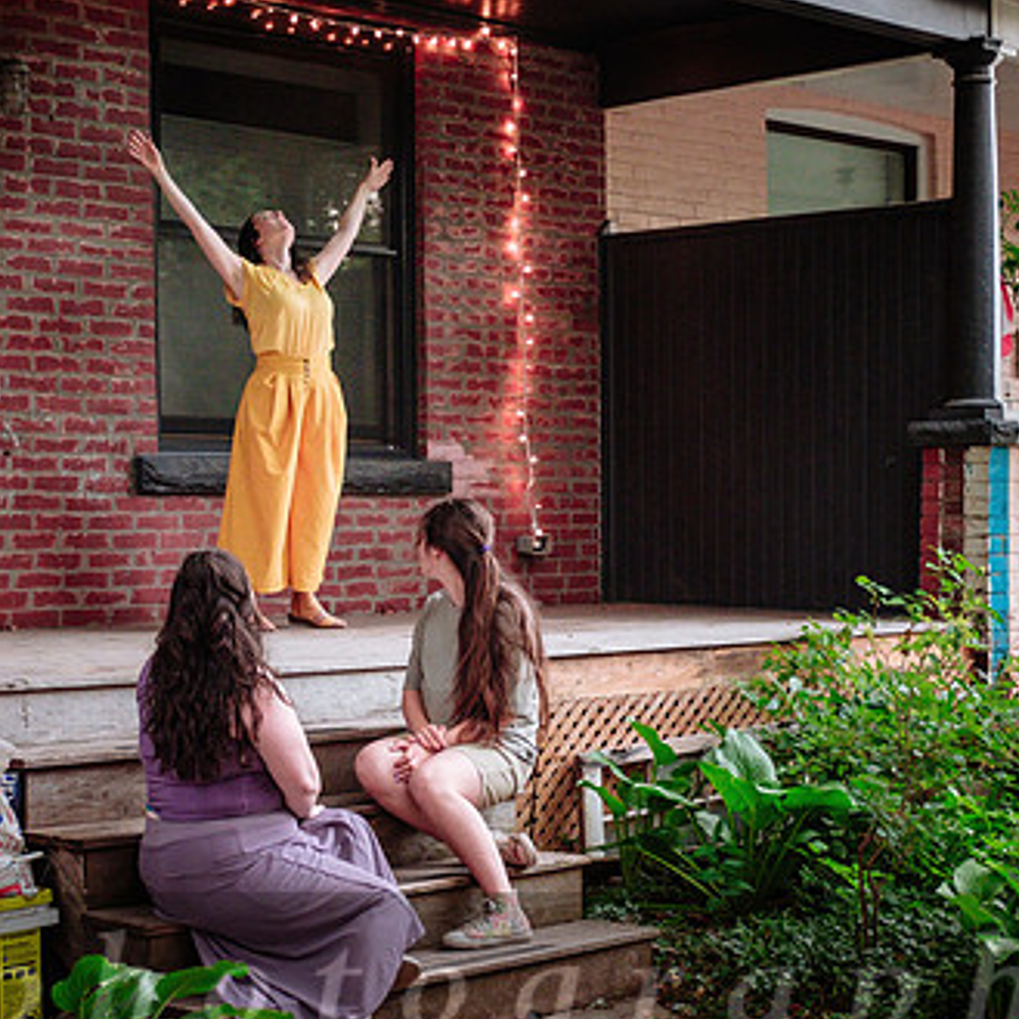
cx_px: 524
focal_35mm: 67
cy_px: 572
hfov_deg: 25.7
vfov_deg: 25.7
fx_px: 2231
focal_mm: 28.3
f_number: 2.8
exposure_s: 1/125
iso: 1600
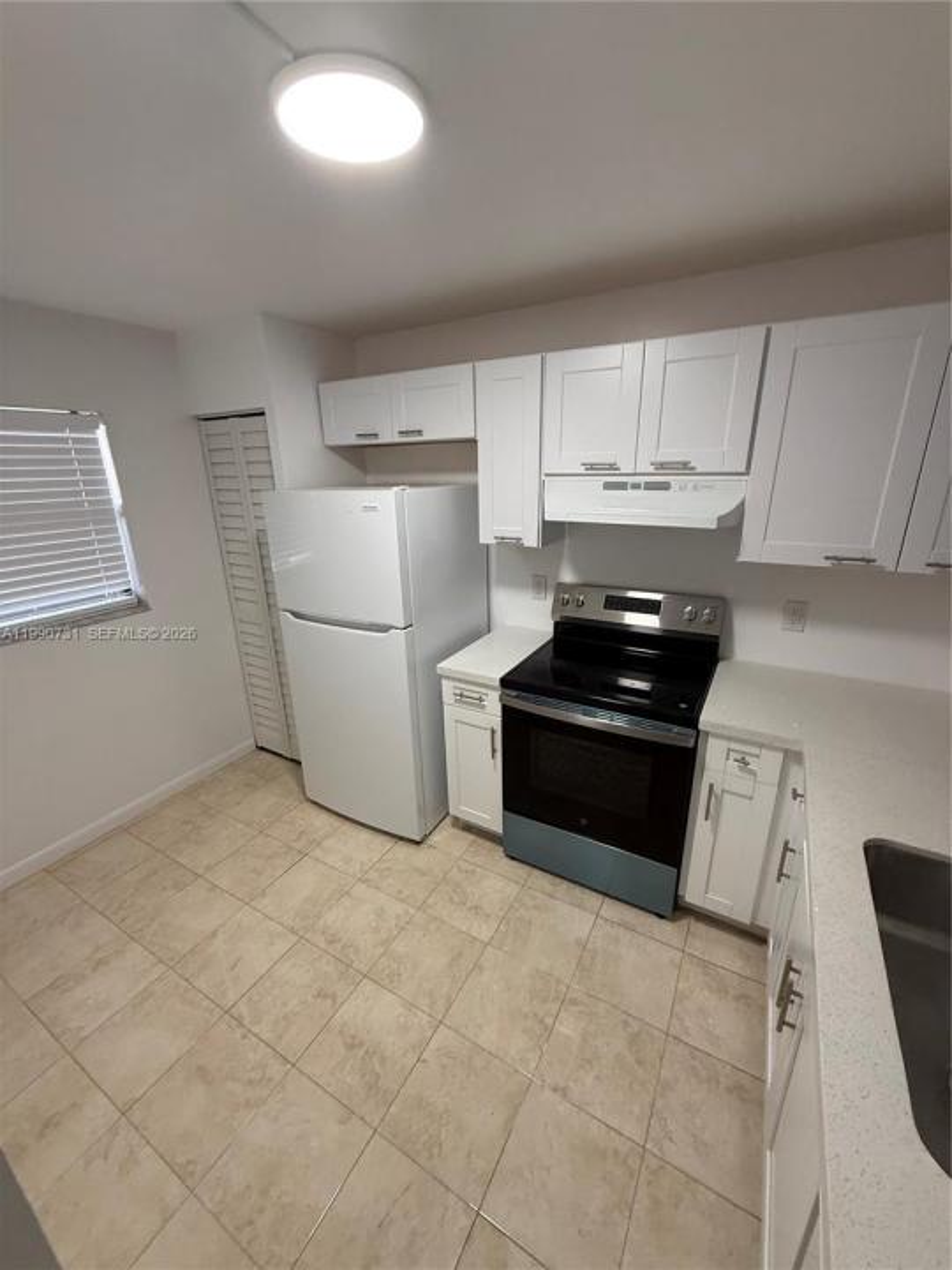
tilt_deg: -18.1
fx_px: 513
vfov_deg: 102.1
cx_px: 476
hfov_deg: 85.7
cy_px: 635
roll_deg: +0.8
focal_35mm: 14
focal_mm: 2.22
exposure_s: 1/120
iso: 250
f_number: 2.2
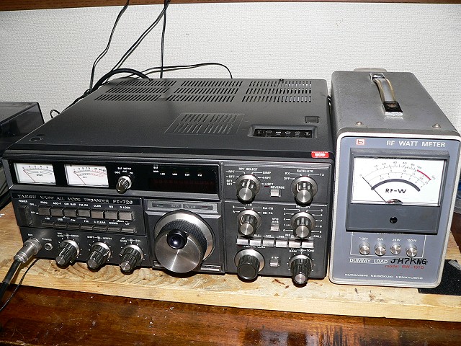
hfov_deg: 51.4
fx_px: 479
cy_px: 173
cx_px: 230
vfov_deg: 39.7
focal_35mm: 36
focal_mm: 6
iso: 100
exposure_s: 1/30
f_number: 2.8
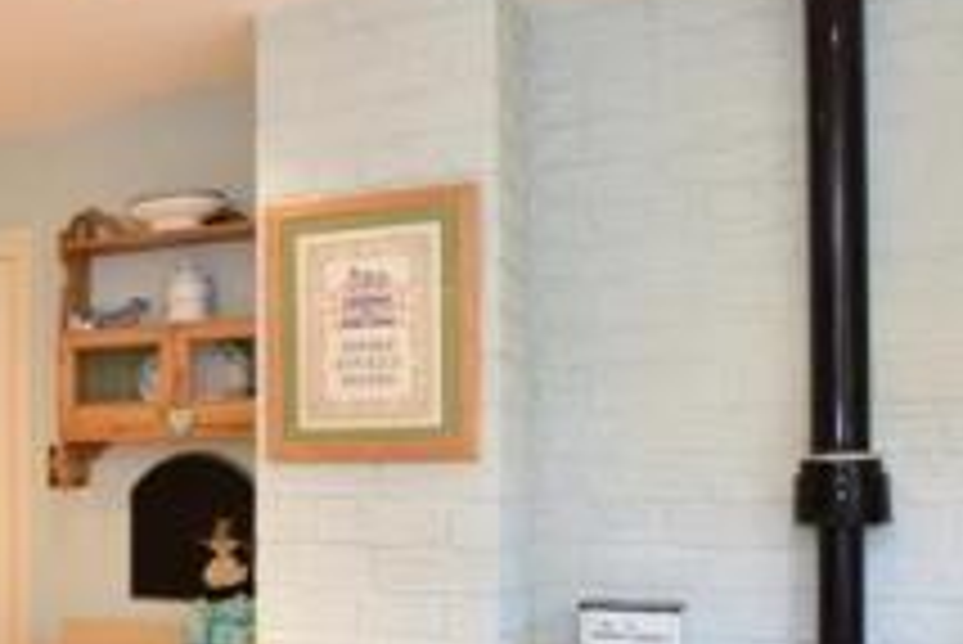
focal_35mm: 46
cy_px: 484
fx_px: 1231
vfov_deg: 28.8
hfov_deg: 37.3
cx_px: -40
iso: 400
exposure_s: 1/25
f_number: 5.6
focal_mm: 10
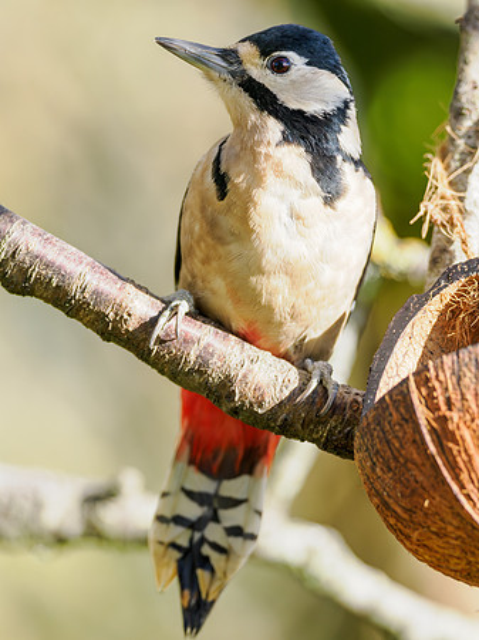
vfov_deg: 3.3
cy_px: 320
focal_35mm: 601
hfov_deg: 2.5
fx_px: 11099
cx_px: 240
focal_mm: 300
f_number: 4
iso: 640
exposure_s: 1/1000
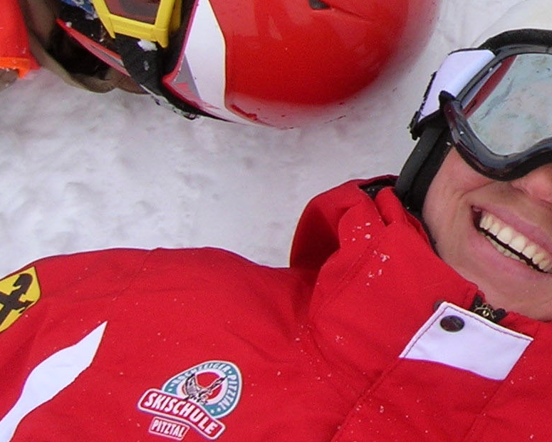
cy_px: -101
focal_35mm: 111
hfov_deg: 16.4
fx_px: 1813
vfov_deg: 13.5
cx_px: 710
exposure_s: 1/246
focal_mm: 5.7
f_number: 4.9
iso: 50
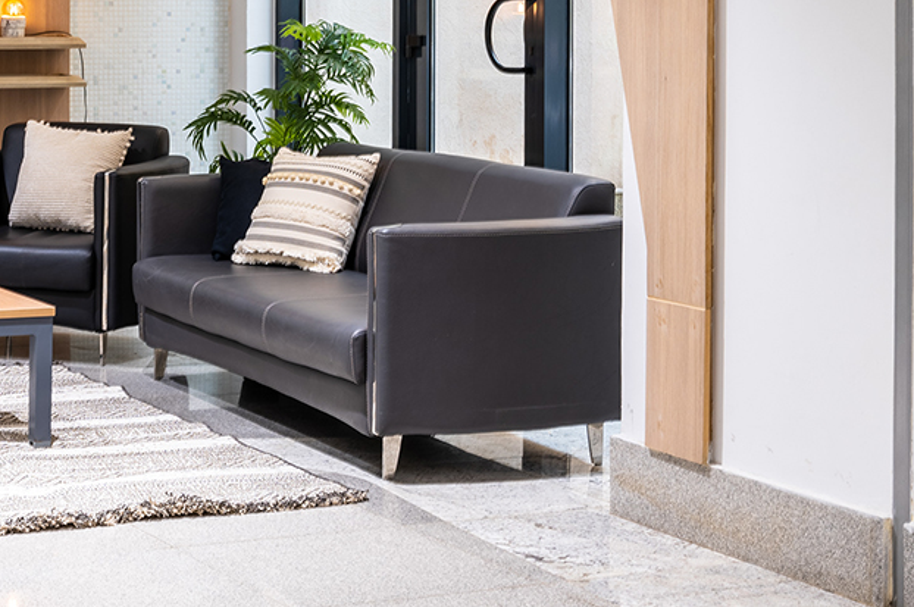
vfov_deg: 16.2
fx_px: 2105
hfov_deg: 23.9
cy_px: 69
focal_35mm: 83
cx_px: 109
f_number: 11
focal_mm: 43
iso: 50
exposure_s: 1/3
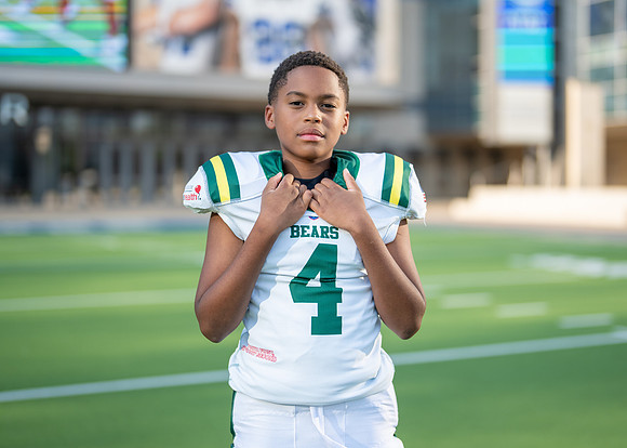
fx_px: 1102
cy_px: 215
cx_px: 333
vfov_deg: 23.0
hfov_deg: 31.8
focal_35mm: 62
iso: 100
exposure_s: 1/3200
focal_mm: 50
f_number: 1.2
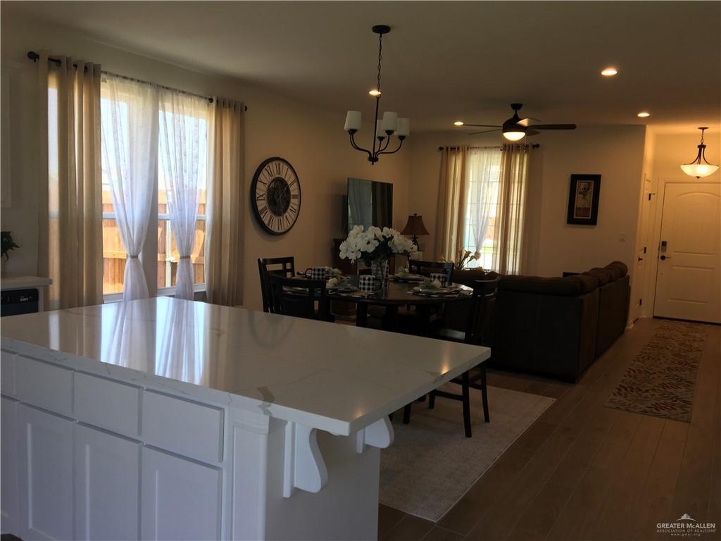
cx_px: 360
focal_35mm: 29
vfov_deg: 48.2
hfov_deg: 61.7
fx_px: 604
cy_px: 270
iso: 25
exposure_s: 1/60
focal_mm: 4.15
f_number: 2.2
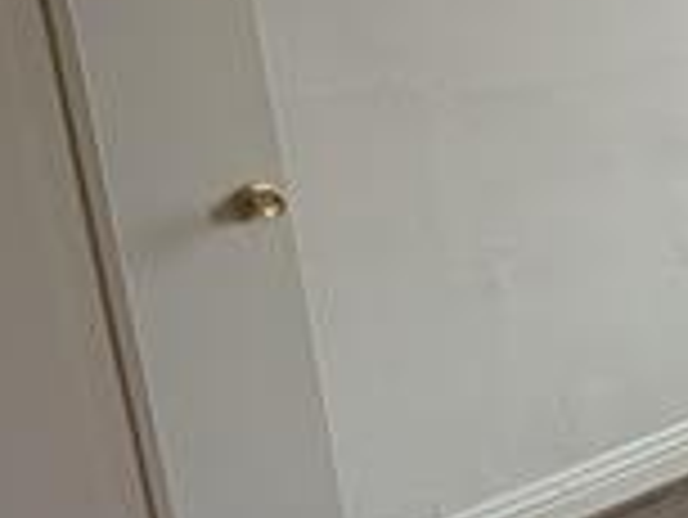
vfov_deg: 18.4
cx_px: 1050
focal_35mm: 80
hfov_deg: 20.6
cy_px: 360
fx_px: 1591
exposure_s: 1/388
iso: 64
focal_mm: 2.02
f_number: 1.7
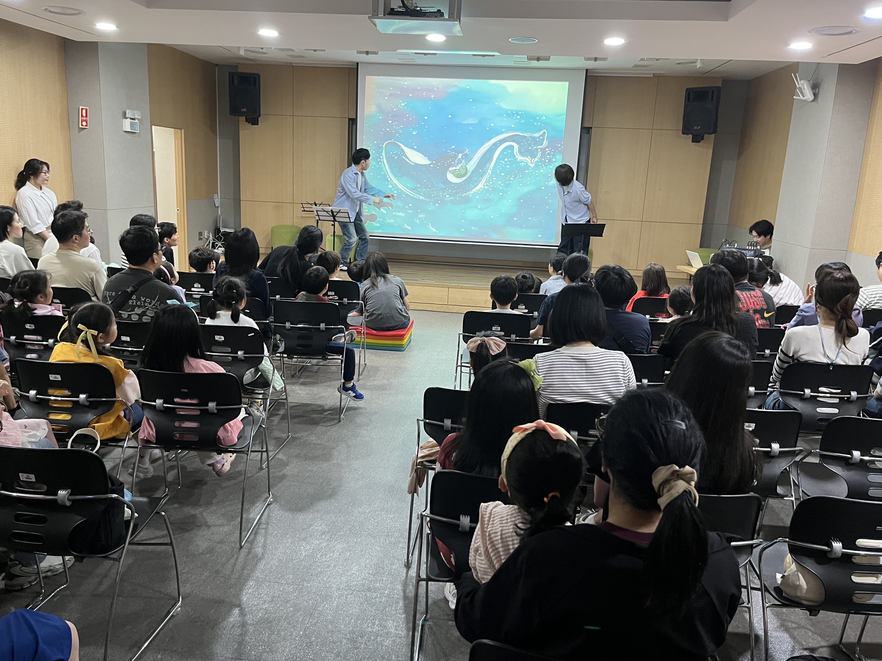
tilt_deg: -13.0
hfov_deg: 65.3
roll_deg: -2.1
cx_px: 429
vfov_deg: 51.3
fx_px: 688
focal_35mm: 27
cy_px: 323
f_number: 1.6
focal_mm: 5.1
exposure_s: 1/40
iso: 400
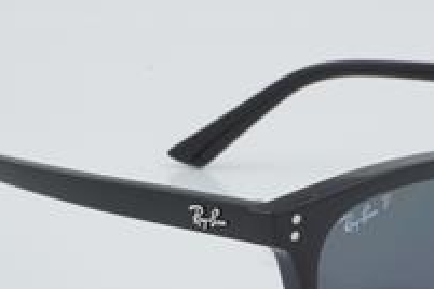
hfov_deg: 13.7
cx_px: 309
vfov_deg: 9.2
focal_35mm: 149
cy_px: 229
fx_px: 1796
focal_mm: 50
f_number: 29
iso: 100
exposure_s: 1/4
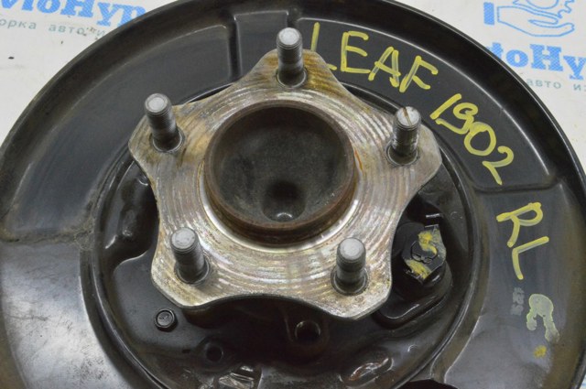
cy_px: 194
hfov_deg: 35.1
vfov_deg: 23.7
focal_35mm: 57
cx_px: 293
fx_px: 927
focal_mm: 38
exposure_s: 1/20
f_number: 20
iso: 6400
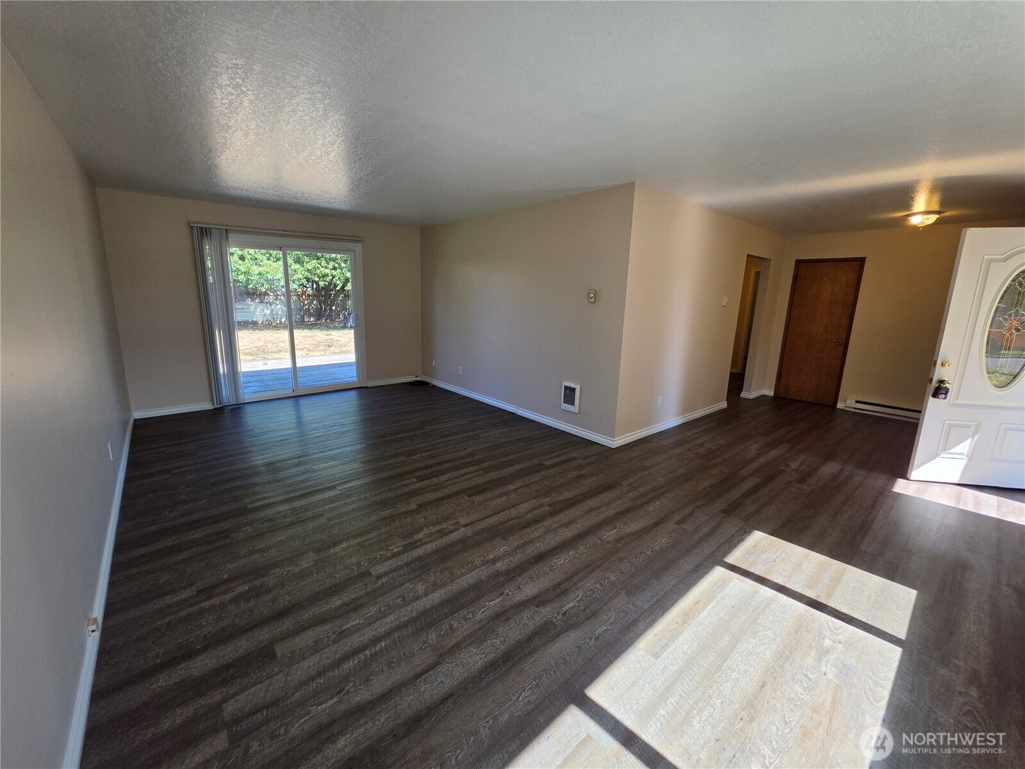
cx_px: 512
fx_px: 385
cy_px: 384
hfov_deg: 106.2
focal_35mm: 13
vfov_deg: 89.9
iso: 32
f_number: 1.9
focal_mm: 2.2
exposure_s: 1/270
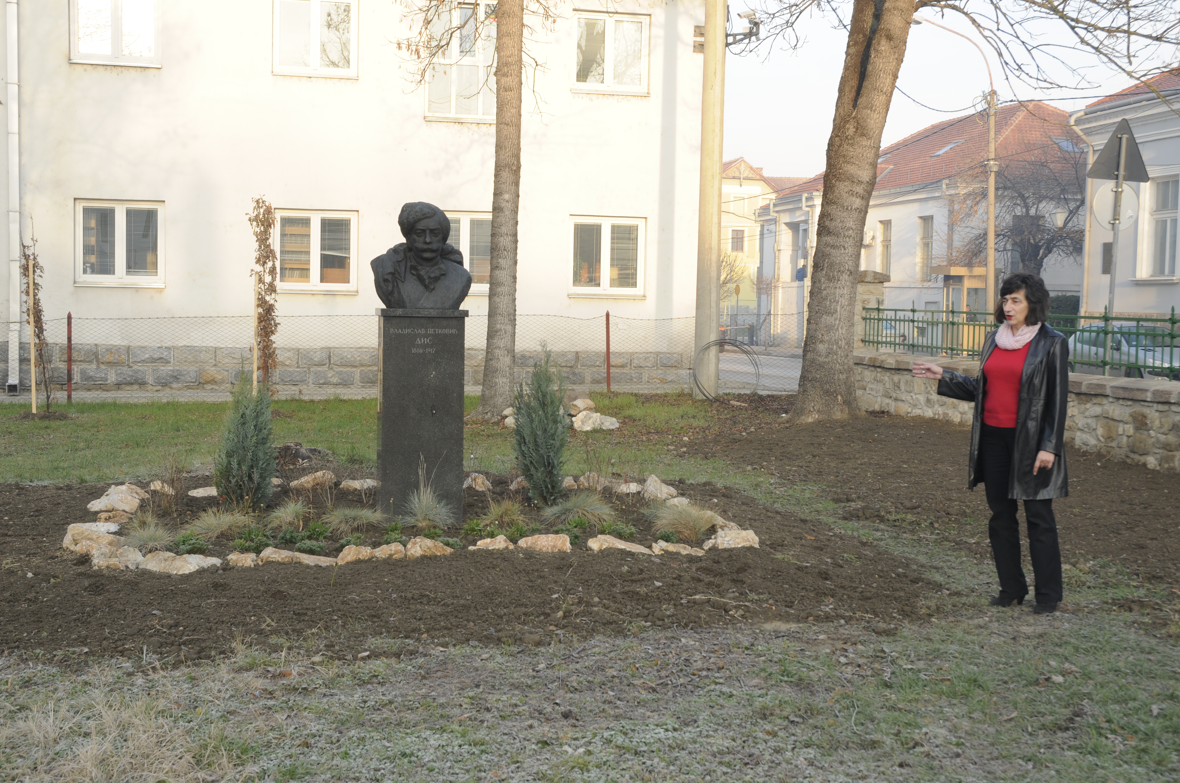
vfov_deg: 30.8
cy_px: 392
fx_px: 1424
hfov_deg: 45.0
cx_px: 590
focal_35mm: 44
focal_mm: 29
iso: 200
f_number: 7.1
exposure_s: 1/60
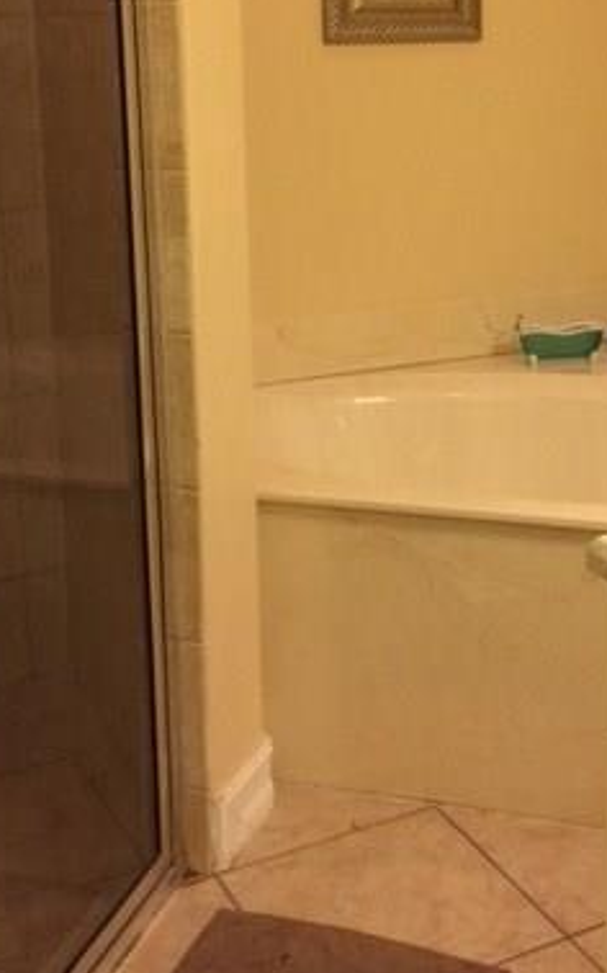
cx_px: 417
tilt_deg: -12.5
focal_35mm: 52
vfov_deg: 38.1
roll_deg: +1.9
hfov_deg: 24.7
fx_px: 1377
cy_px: 273
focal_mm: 4.15
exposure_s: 1/30
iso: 160
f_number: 2.2
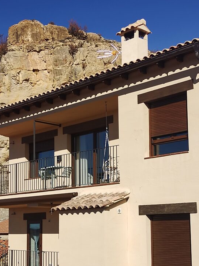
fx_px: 498
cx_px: 89
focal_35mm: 65
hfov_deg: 22.6
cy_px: 175
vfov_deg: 29.6
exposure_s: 1/1851
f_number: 1.8
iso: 100
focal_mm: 4.75
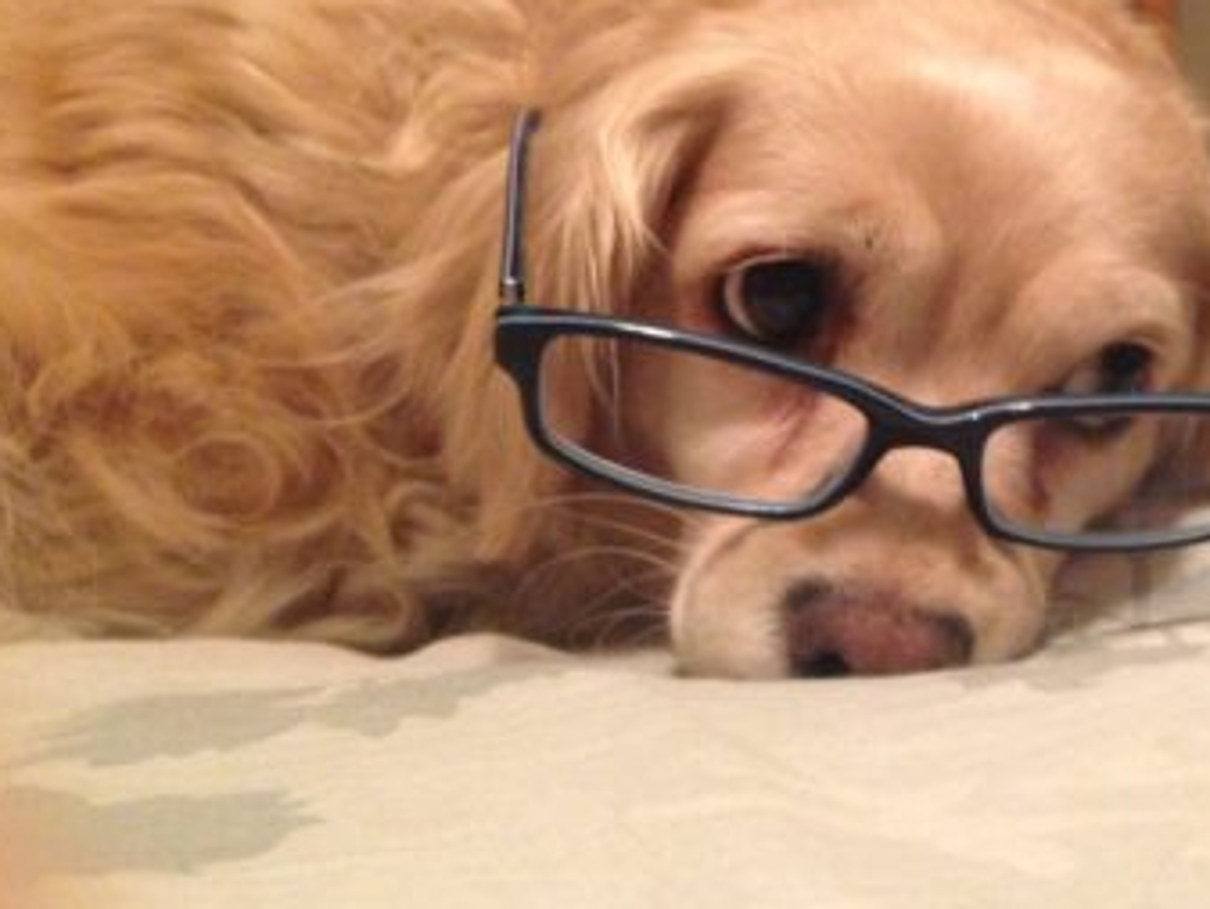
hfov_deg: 38.1
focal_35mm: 49
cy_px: 347
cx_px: 880
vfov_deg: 29.6
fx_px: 1713
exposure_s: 1/15
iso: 640
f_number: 2.4
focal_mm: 4.12
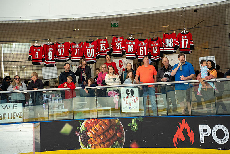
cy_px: 77
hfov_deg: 20.6
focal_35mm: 99
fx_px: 633
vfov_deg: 13.8
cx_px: 115
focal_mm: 99
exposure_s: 1/1600
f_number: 4
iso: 1250
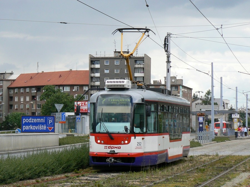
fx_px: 917
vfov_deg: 11.7
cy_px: 94
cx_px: 125
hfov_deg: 15.5
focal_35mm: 127
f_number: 3.2
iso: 125
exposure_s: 1/500
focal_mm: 21.2
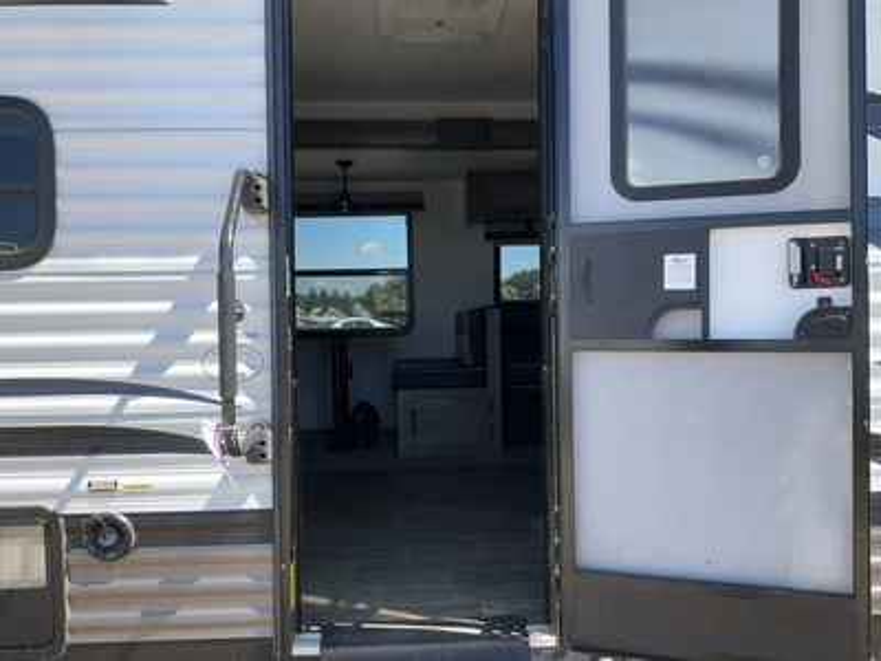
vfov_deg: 48.2
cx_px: 440
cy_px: 330
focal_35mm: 29
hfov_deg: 61.7
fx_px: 738
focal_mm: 3
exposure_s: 1/473
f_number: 1.8
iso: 25
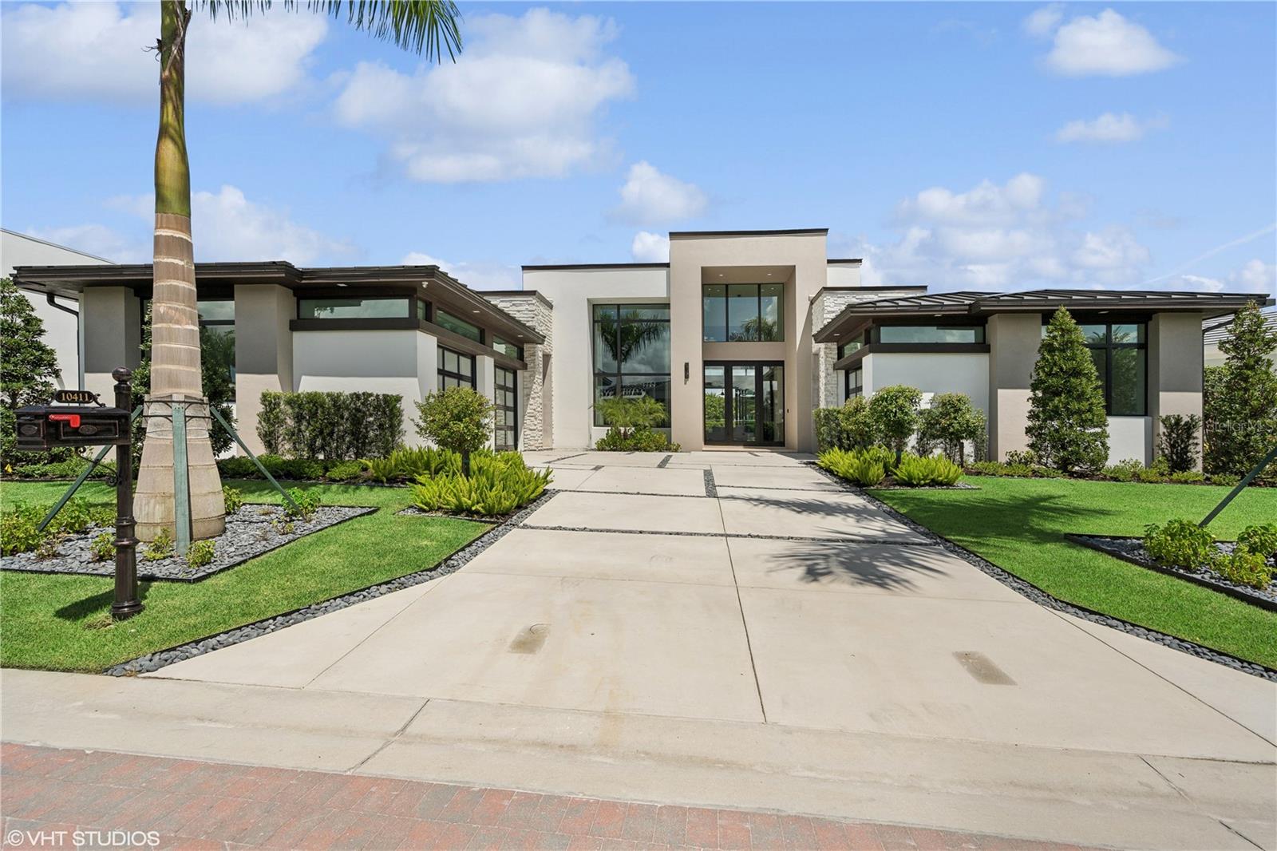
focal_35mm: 16
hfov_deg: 96.7
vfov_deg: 73.7
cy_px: 426
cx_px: 638
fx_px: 567
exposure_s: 1/1000
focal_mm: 16
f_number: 8
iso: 200
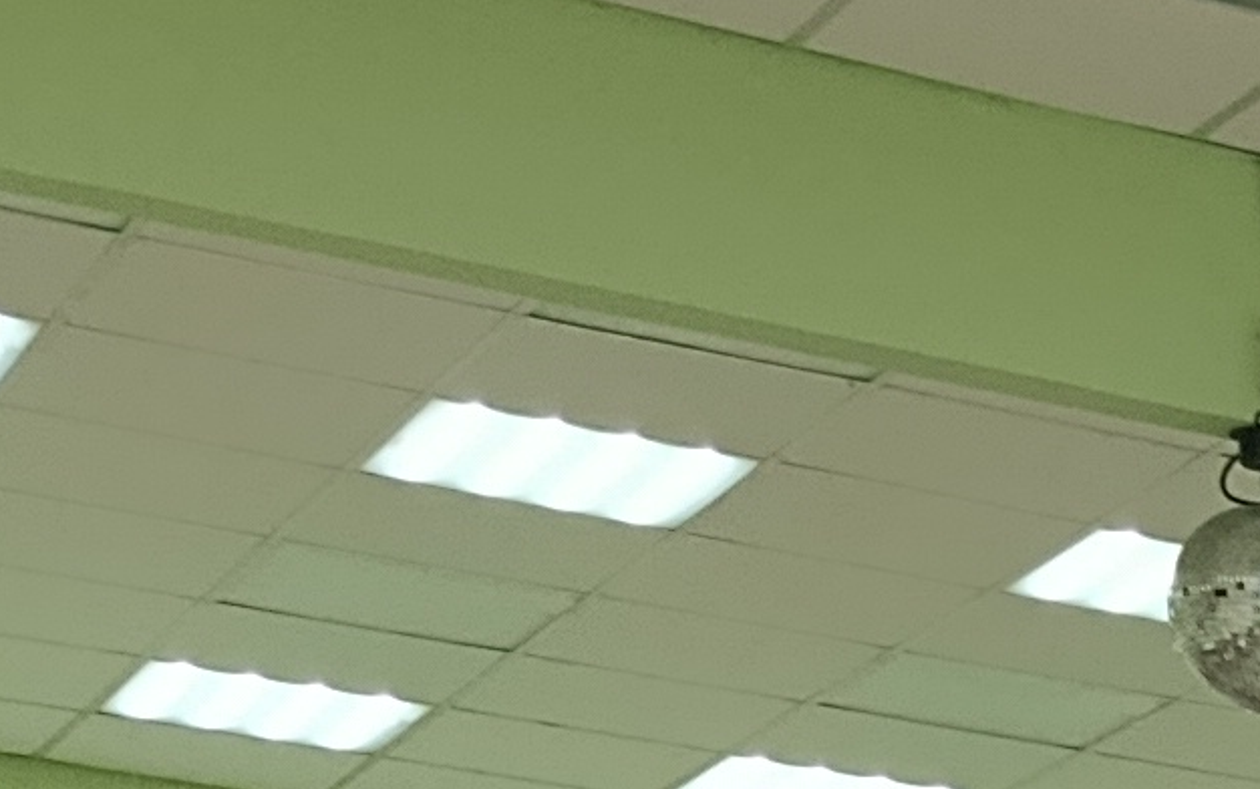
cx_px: 2824
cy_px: 2882
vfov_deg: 6.9
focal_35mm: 159
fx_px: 5463
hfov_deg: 11.4
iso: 195
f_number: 1.65
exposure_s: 1/100
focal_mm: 6.11
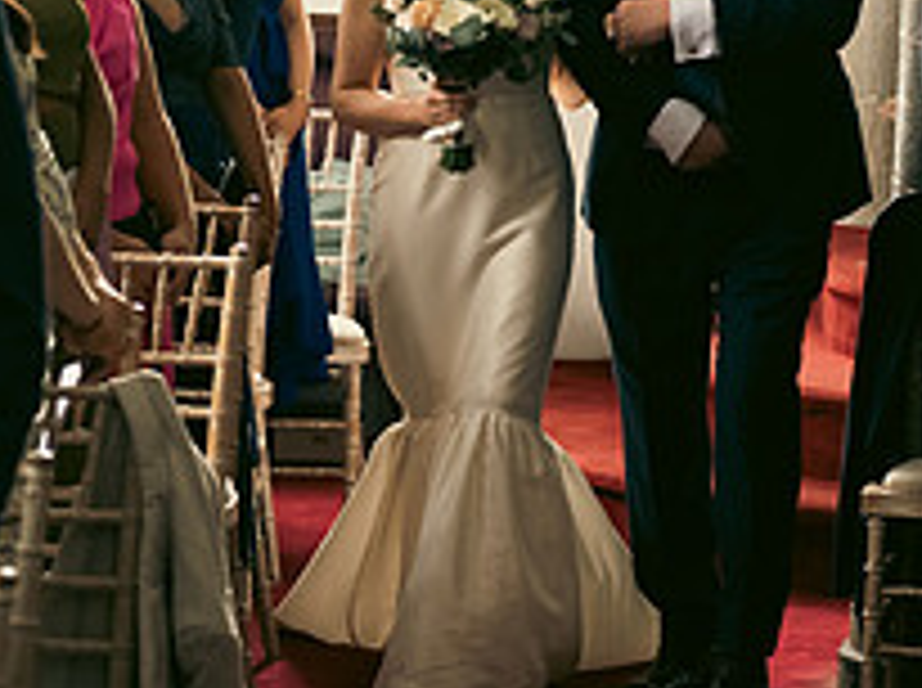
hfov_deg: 11.0
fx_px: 4786
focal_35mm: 180
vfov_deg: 8.2
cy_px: 128
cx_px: 468
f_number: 3.5
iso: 800
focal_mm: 66
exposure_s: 1/160
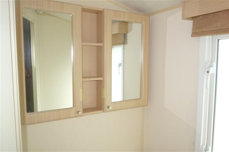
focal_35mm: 28
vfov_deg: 46.4
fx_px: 178
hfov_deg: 65.5
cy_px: 76
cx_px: 114
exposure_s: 1/100
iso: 125
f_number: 3.2
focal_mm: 10.4
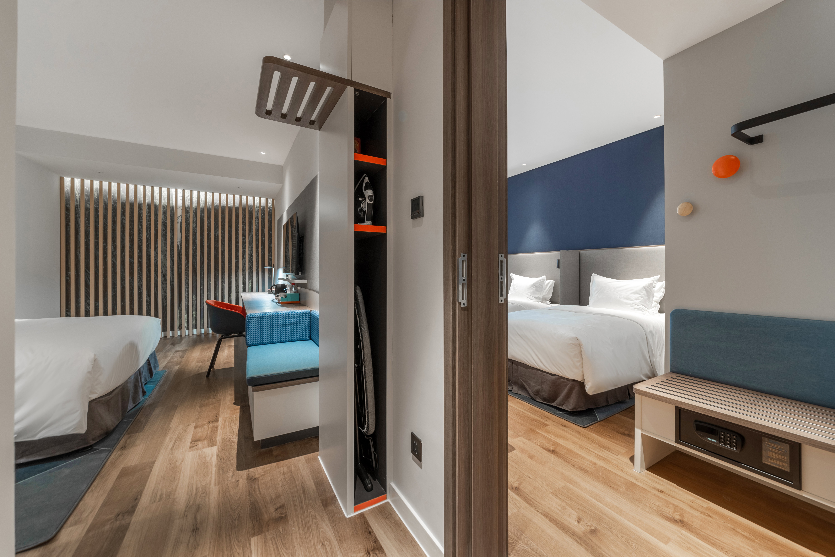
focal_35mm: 14
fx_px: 325
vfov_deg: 81.2
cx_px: 418
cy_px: 278
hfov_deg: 104.2
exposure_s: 1/2
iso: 125
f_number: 10
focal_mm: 14
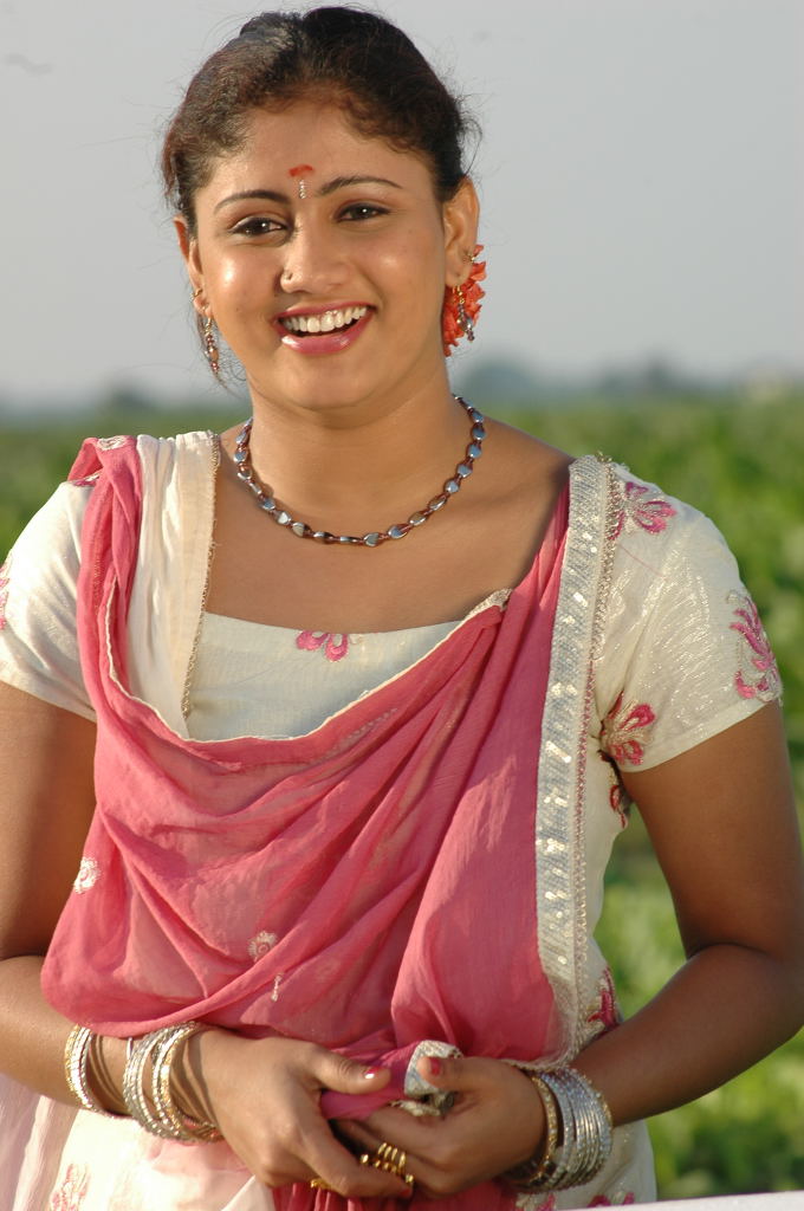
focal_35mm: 270
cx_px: 402
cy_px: 606
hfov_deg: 5.1
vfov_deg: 7.6
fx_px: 9069
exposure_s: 1/320
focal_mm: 180
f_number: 9
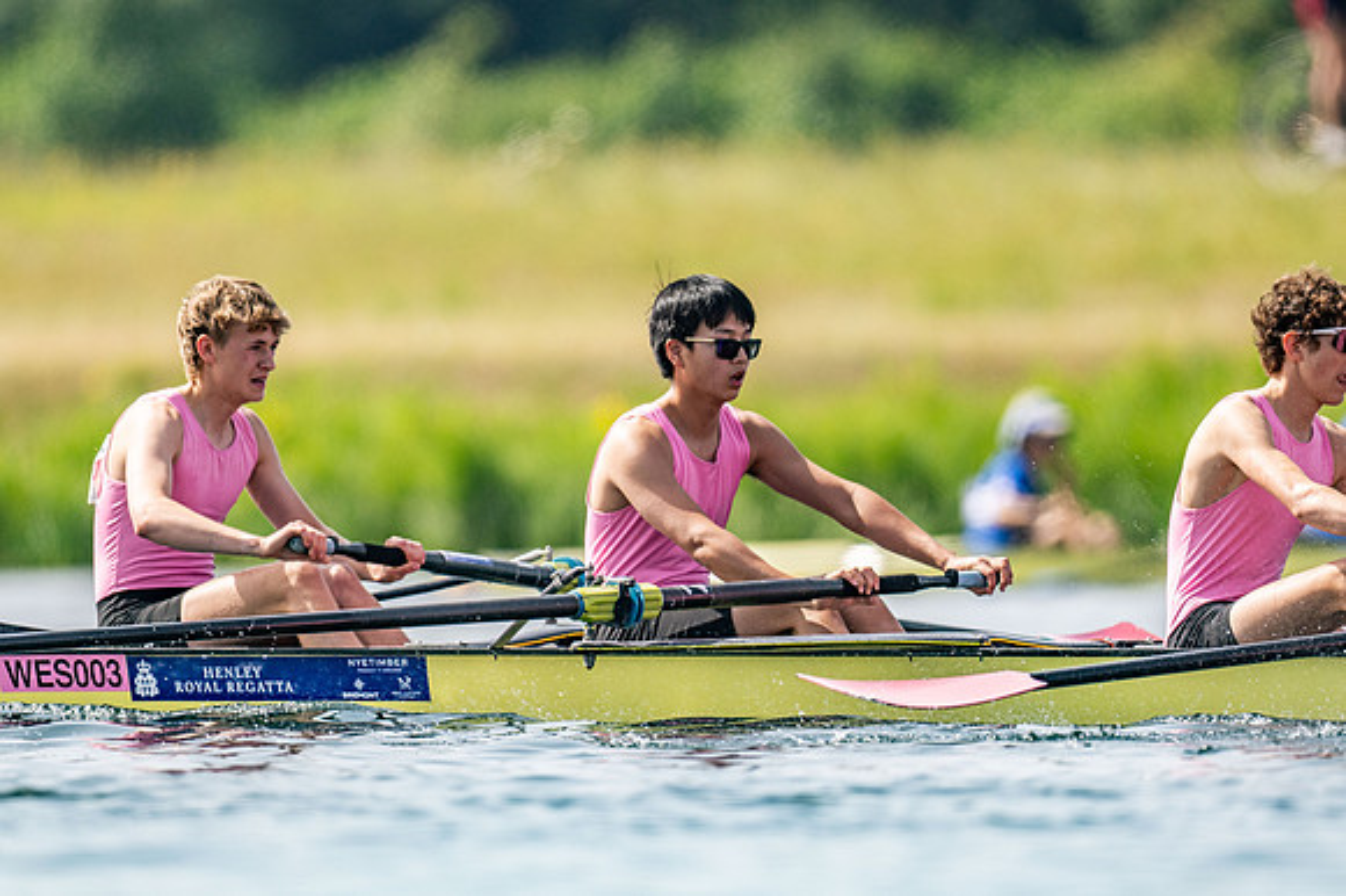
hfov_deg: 2.3
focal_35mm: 900
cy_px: 448
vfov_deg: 1.5
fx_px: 33630
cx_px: 673
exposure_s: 1/2500
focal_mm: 600
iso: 200
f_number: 4
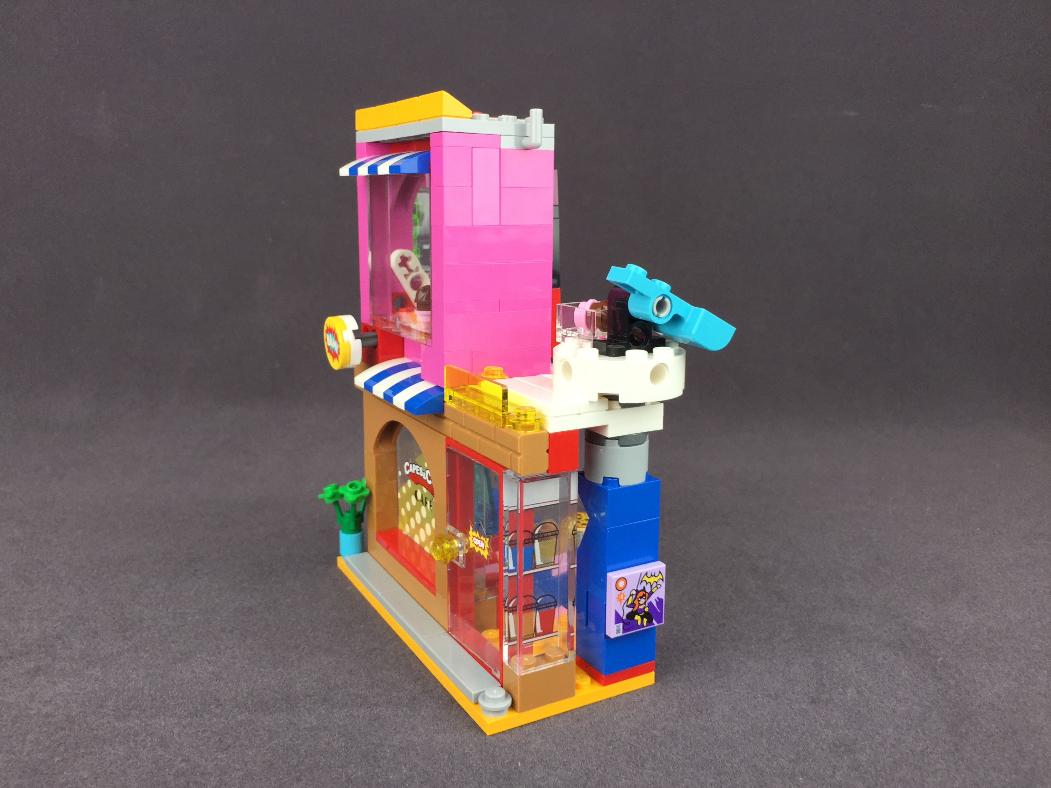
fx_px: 880
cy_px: 394
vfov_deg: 48.2
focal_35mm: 29
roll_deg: +0.5
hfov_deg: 61.7
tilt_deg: -11.6
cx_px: 526
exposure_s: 1/60
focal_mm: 4.15
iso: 40
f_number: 2.2
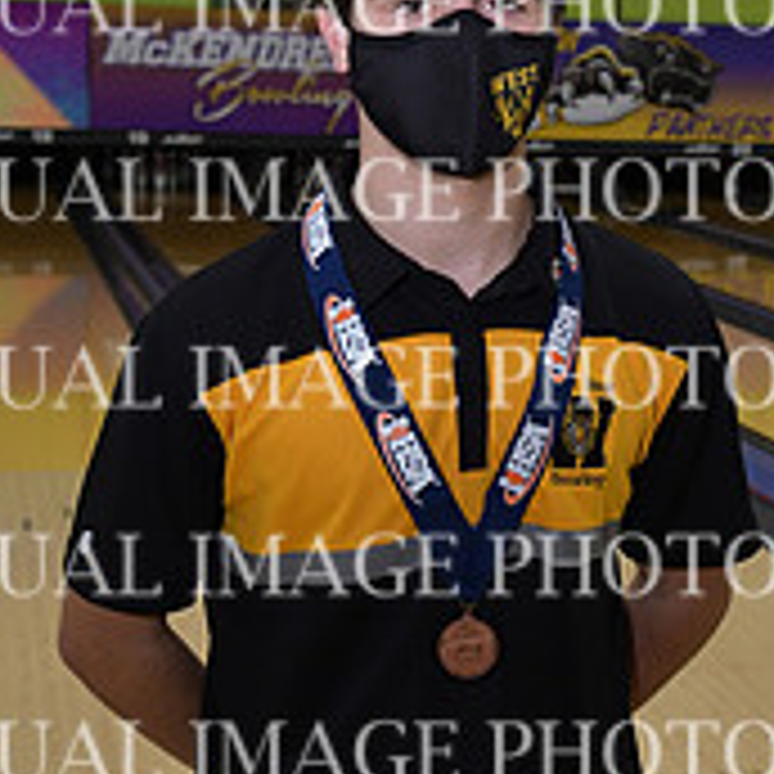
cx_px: 464
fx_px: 2024
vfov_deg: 21.6
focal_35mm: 80
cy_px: 284
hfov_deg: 21.6
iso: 1000
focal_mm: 24
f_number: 3.5
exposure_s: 1/500
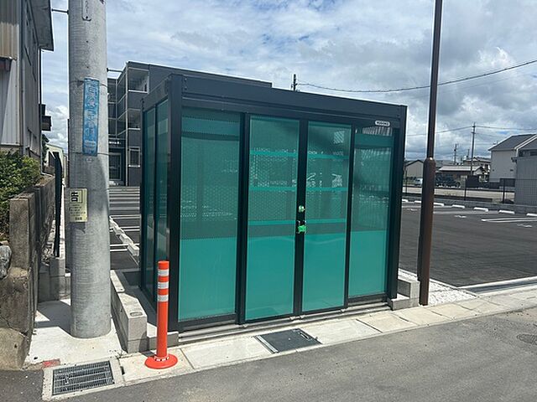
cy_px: 201
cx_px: 268
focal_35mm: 26
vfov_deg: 53.1
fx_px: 403
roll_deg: -1.6
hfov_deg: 67.3
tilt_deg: -3.8
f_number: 1.5
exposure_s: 1/6993
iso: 50
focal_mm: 5.7
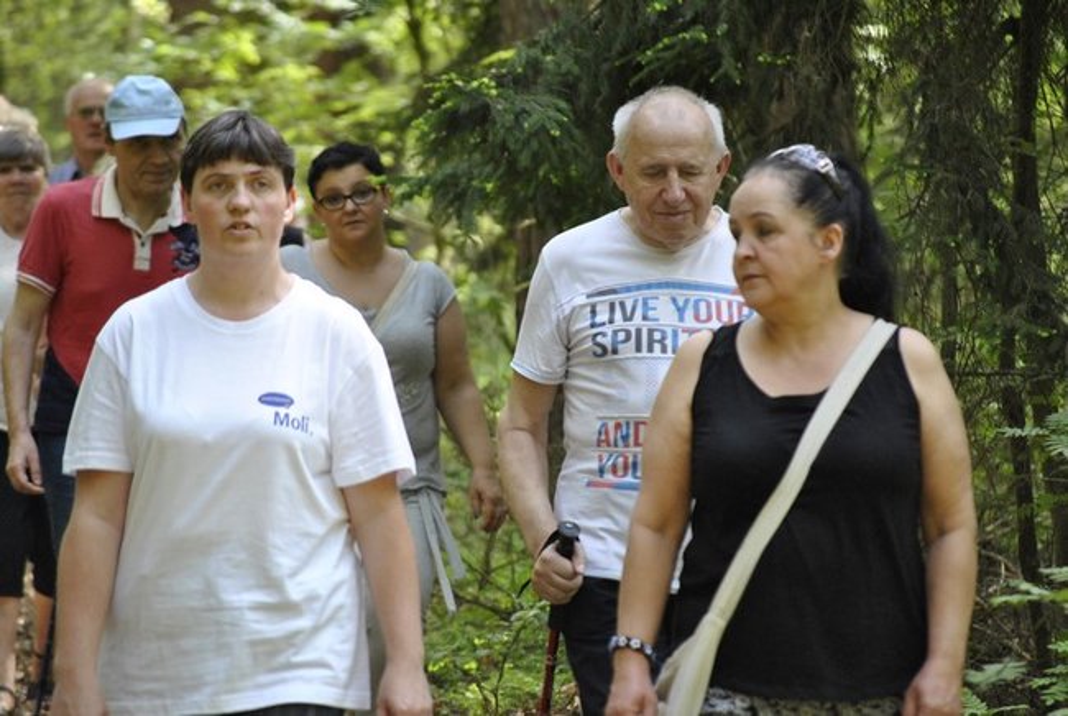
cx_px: 534
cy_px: 358
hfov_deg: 6.9
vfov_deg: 4.6
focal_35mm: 300
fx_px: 8916
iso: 800
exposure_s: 1/100
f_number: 5.6
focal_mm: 200
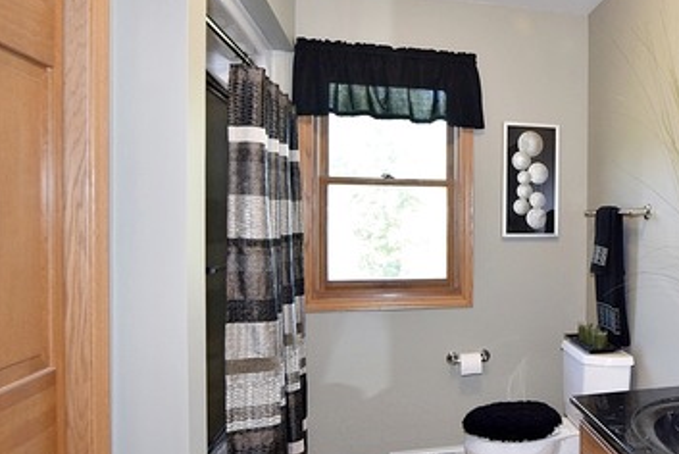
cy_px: 232
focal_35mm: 30
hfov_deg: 54.9
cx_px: 596
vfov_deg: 43.8
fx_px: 565
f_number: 5
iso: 800
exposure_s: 1/100
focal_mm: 11
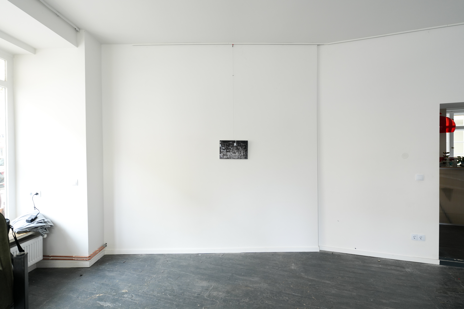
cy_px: 154
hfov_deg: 86.9
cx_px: 232
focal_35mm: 19
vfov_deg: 64.6
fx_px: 245
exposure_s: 1/30
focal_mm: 19
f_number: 2.8
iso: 500
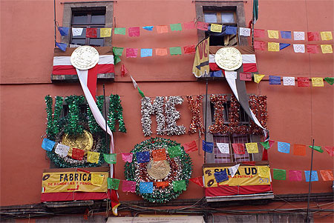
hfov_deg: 46.4
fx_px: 390
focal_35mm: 42
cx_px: 167
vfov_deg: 32.0
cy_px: 112
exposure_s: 1/100
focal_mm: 28
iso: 100
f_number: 8
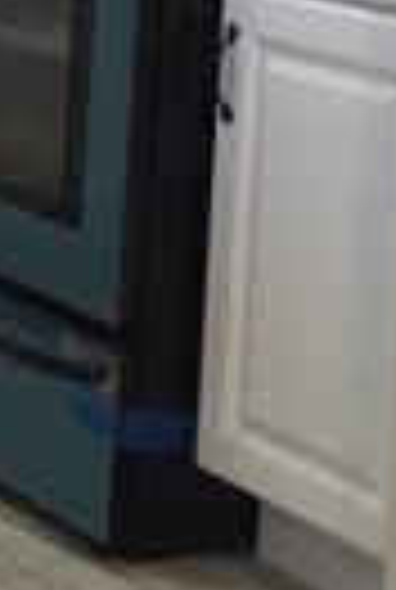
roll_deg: -1.8
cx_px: -306
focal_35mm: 147
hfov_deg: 9.0
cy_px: -77
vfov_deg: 13.6
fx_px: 2413
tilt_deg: -2.8
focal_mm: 4.15
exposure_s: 1/15
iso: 100
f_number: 2.2
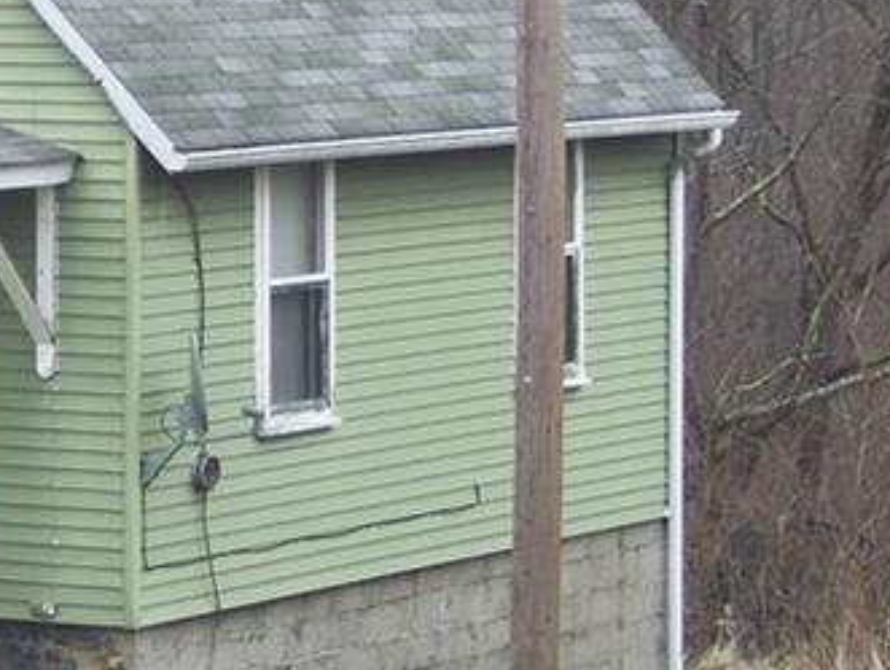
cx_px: -202
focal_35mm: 216
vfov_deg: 6.9
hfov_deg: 9.0
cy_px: 89
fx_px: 5560
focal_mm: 11.6
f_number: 4
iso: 80
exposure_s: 1/125
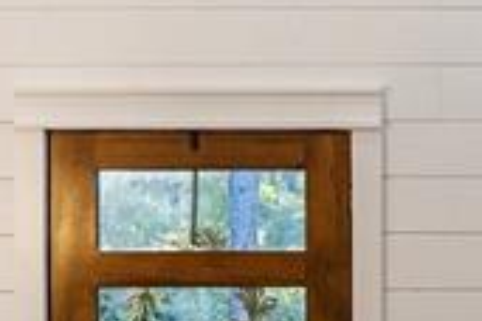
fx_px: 2396
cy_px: 529
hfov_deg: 10.9
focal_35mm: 179
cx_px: 779
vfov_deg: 7.5
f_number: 5.6
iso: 500
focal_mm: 30
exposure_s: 1/60
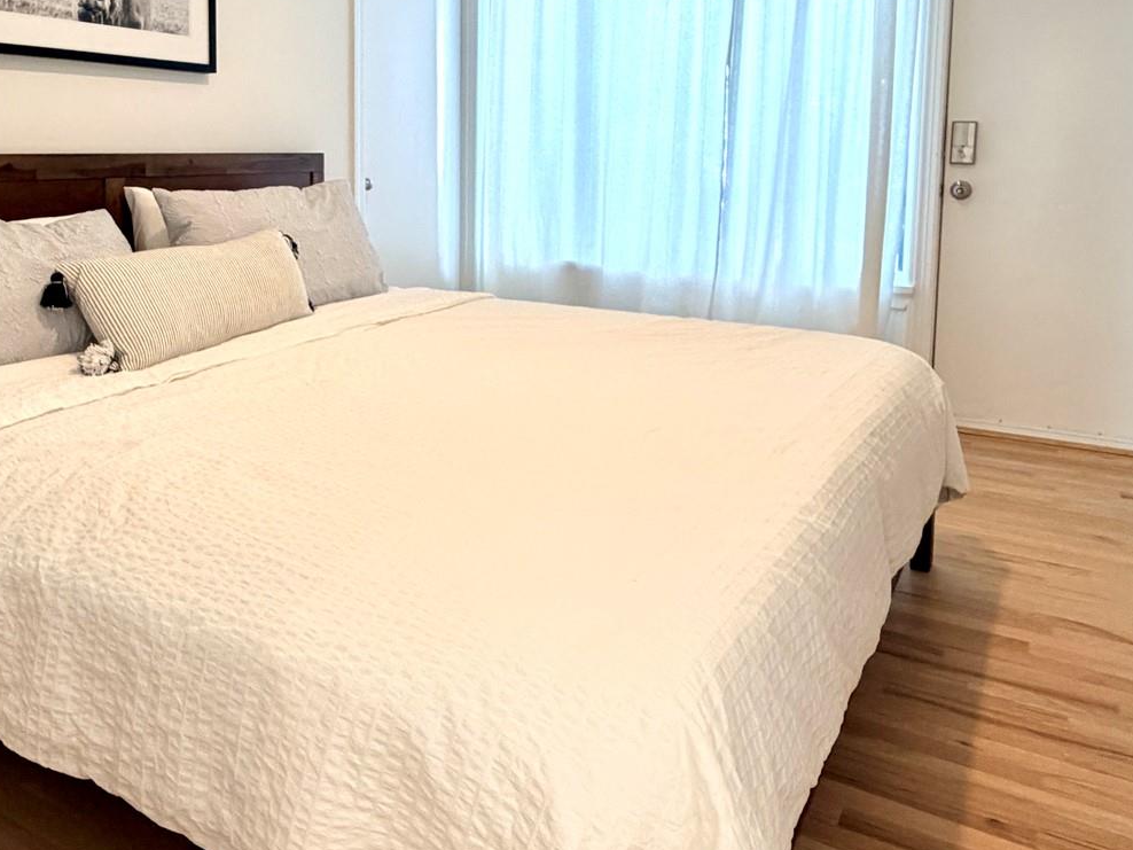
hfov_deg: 60.6
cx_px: 407
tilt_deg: -6.7
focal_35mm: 29
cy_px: 259
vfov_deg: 47.2
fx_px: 949
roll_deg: +0.0
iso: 200
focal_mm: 2.22
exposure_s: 1/120
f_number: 2.2
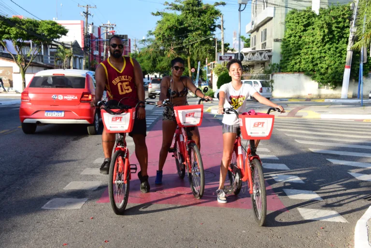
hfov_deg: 43.6
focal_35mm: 45
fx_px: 464
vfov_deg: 29.9
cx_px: 186
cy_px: 124
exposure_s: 1/160
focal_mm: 45
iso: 200
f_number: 9
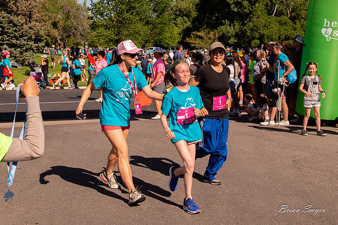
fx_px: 534
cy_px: 71
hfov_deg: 35.1
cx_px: 165
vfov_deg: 23.7
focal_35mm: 57
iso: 800
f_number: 11
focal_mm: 40
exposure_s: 1/1250
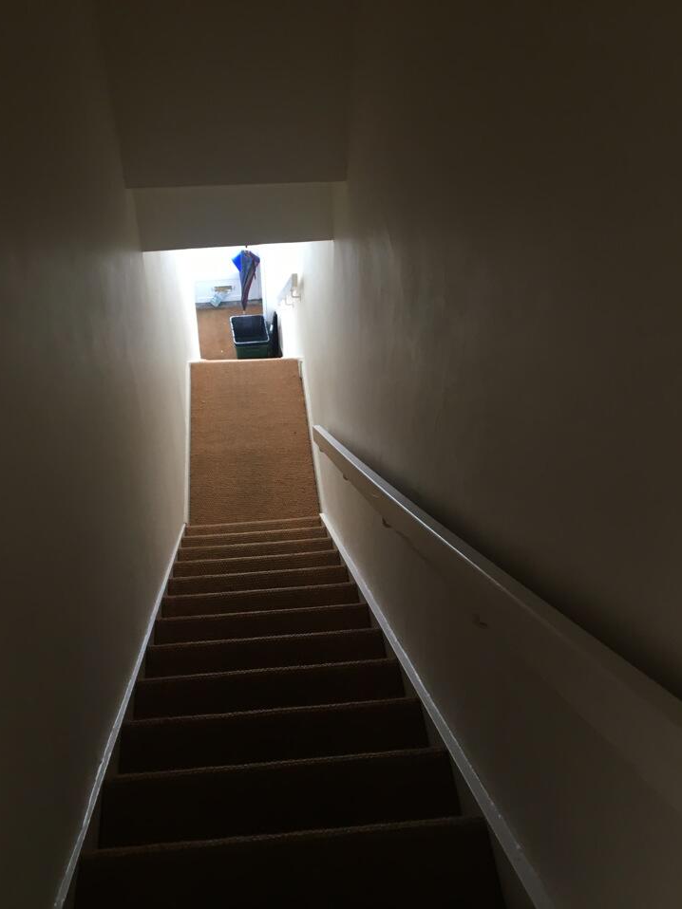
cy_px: 485
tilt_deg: -49.0
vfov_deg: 58.3
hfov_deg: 45.4
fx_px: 815
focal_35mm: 31
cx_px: 328
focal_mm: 4.15
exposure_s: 1/33
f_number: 2.2
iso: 64
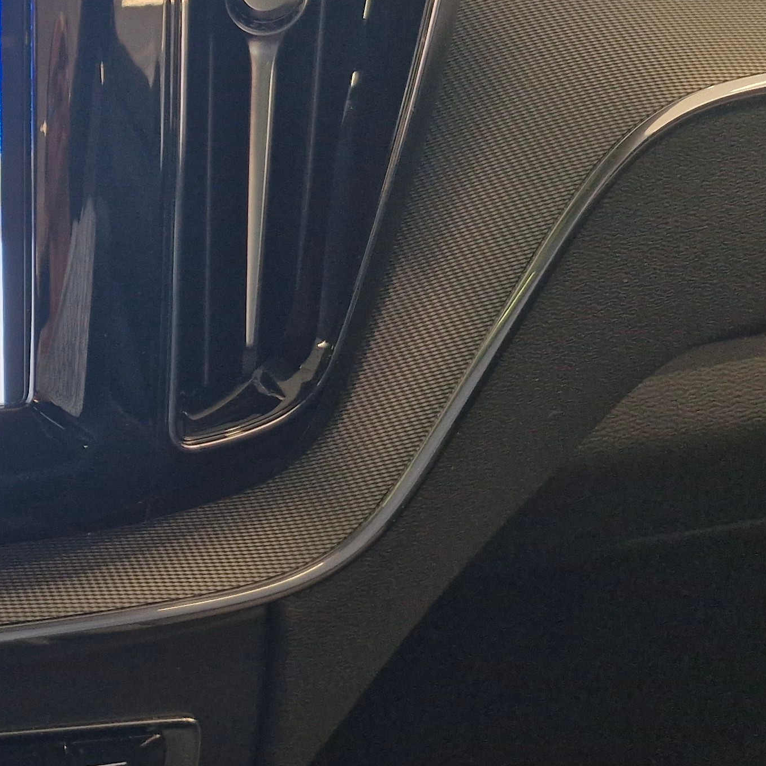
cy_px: 207
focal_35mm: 60
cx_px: -276
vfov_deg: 28.3
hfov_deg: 24.3
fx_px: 1502
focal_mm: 5.54
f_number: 1.8
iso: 160
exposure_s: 1/100
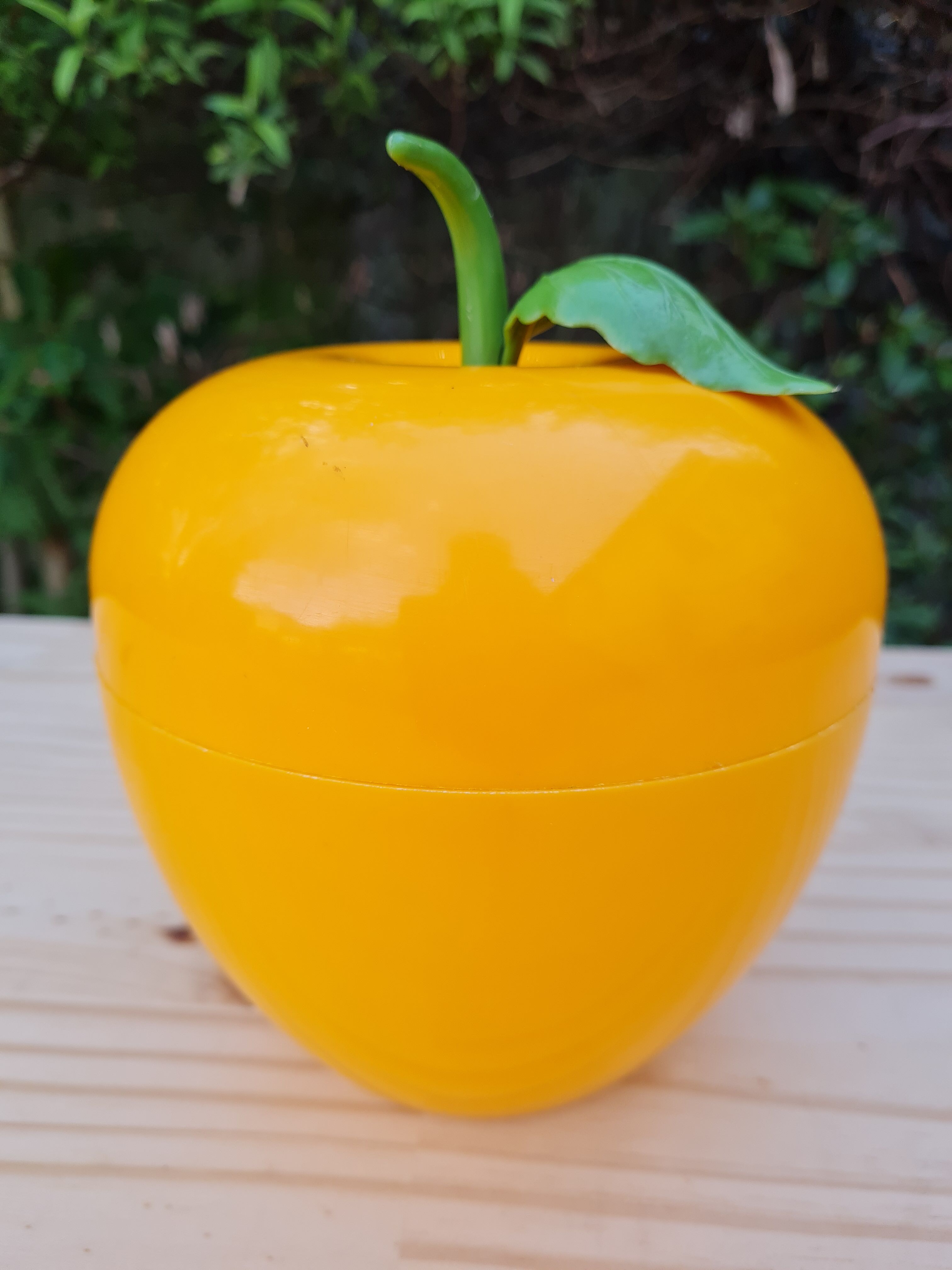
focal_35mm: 26
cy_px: 635
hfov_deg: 53.1
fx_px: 953
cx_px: 476
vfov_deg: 67.3
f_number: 1.8
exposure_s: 1/201
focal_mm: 5.4
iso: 50
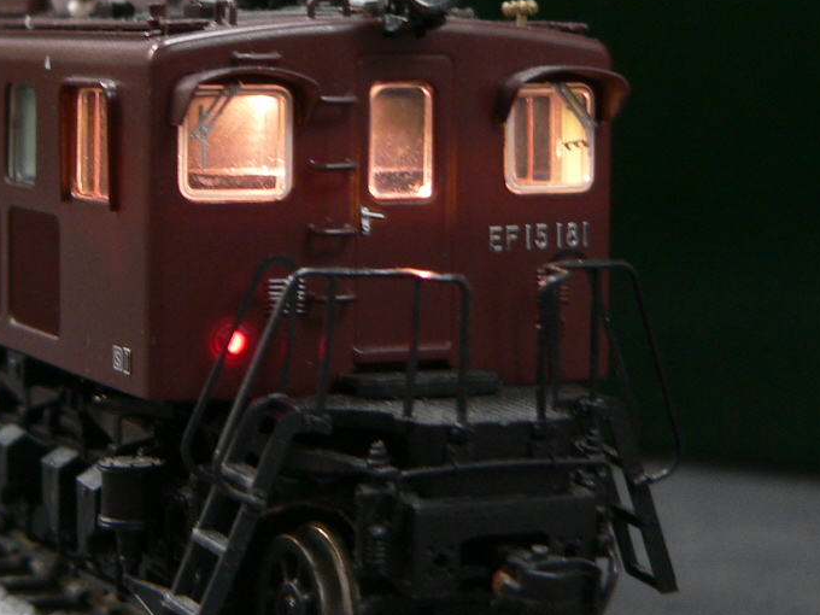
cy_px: 194
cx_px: 218
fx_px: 2677
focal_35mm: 113
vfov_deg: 13.1
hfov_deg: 17.3
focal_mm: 9.9
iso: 100
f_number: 2.8
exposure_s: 1/4
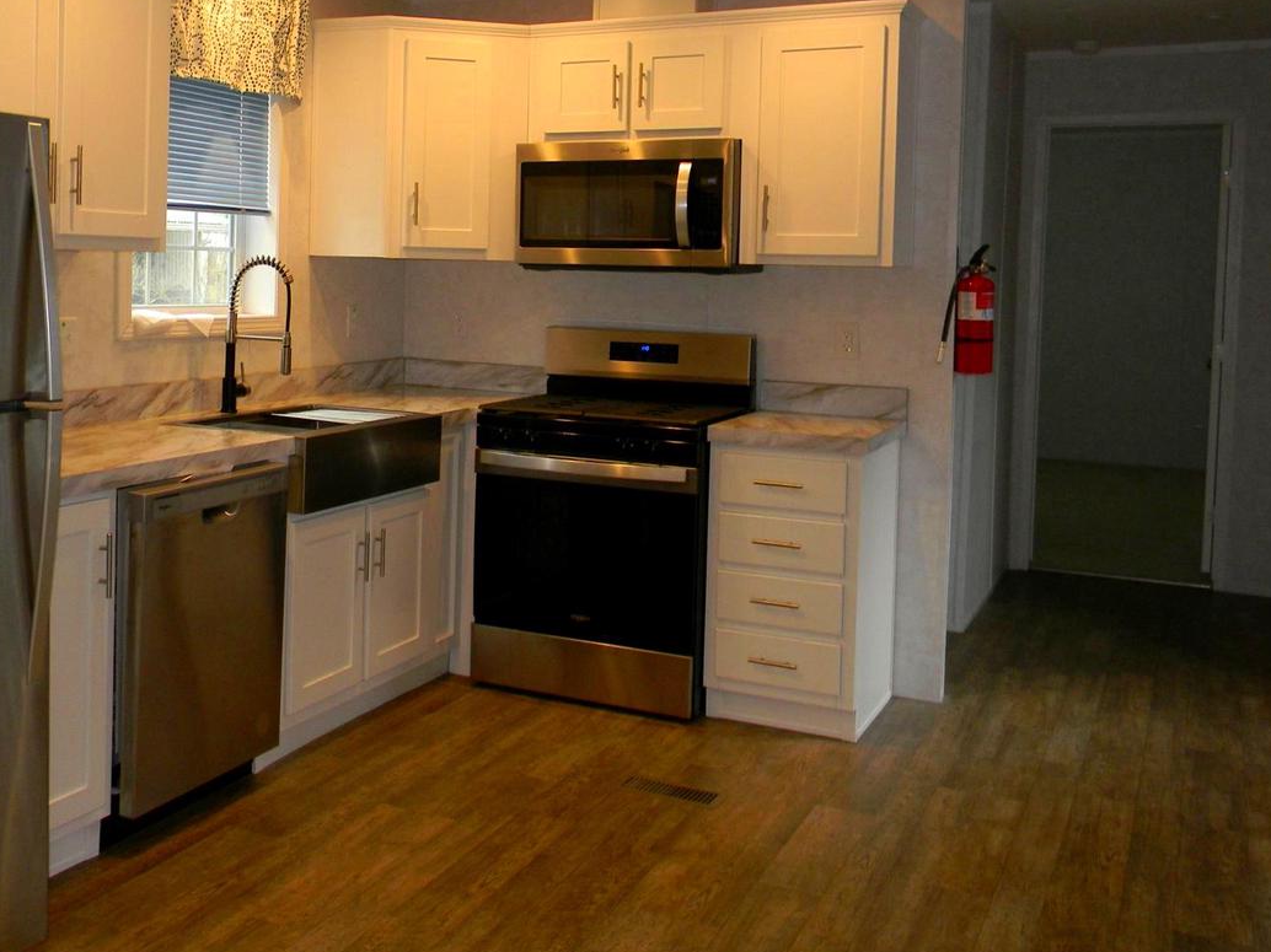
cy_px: 317
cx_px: 443
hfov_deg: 47.2
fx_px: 1432
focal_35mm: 39
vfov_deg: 36.4
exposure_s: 1/30
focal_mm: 5
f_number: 3.5
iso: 121
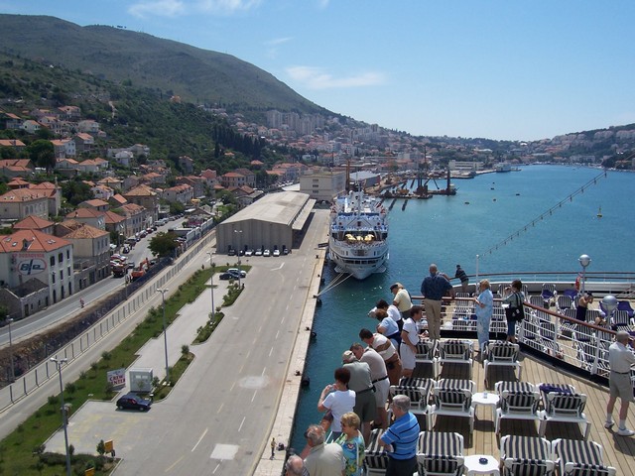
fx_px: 624
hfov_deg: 54.0
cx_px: 318
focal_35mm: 34
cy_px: 238
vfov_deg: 41.8
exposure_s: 1/750
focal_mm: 5.6
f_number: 5.6
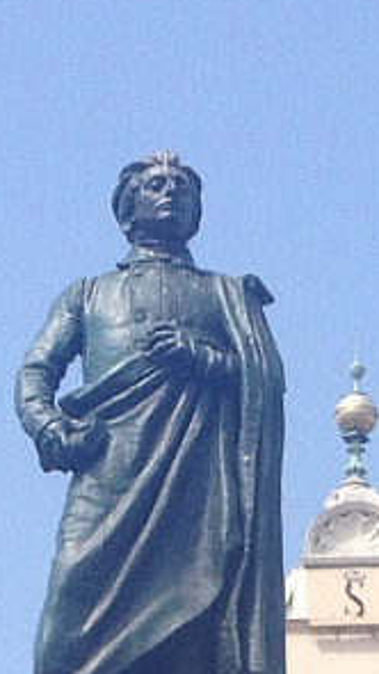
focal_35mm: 207
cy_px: 1026
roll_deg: -0.5
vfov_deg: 10.1
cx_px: 354
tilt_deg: +15.0
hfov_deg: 5.9
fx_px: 3697
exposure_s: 1/1346
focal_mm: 4.28
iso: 50
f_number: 2.4
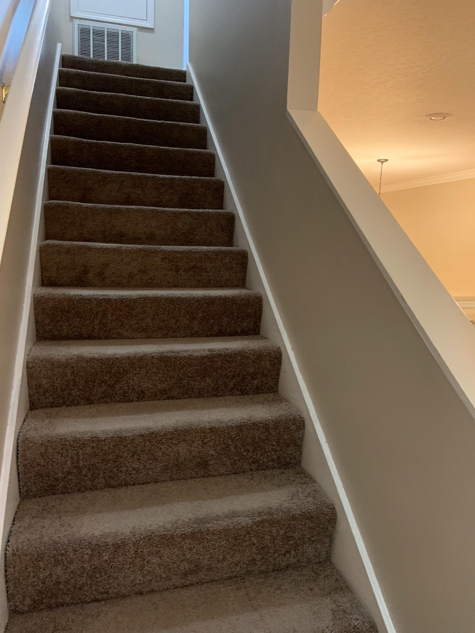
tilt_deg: -7.5
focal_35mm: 26
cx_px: 238
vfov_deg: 67.3
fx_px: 476
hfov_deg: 53.1
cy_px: 316
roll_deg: -2.2
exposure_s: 1/30
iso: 640
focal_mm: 4.25
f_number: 1.8
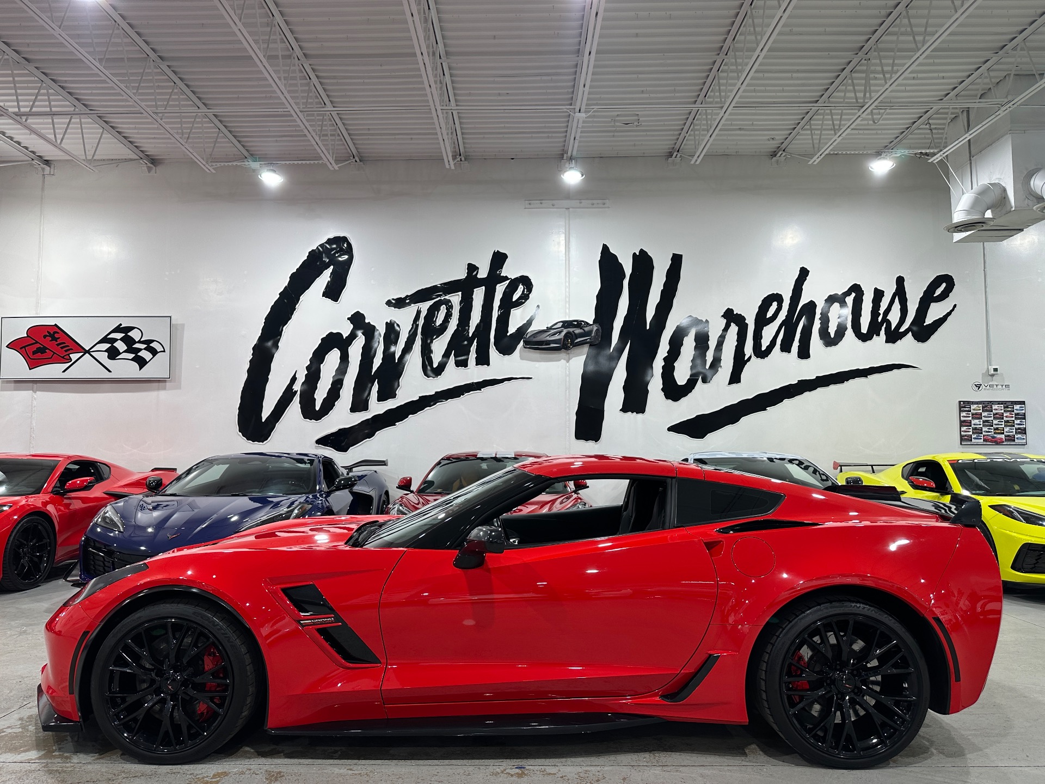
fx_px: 725
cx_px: 522
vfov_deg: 56.8
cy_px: 392
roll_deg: -0.1
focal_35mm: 24
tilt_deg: +4.1
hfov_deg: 71.6
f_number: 1.78
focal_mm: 6.86
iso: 80
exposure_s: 1/120
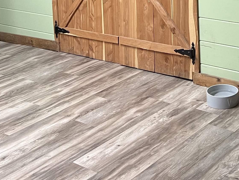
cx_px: 222
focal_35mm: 71
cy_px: -65
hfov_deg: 26.4
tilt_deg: -6.3
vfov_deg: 18.9
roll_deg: +2.0
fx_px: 490
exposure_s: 1/60
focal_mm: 5.7
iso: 200
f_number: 1.5
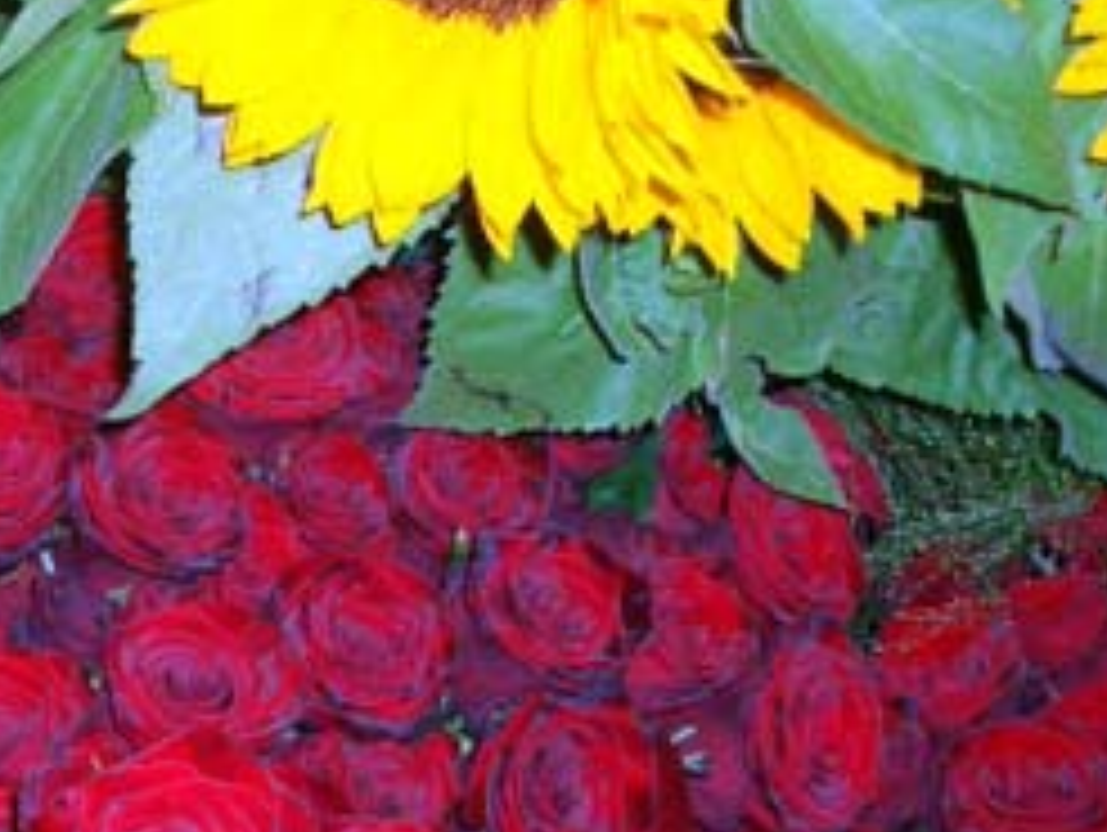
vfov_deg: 22.9
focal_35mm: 64
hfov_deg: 29.5
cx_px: 202
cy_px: 522
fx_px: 2049
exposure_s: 1/60
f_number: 4.3
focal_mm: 5.8
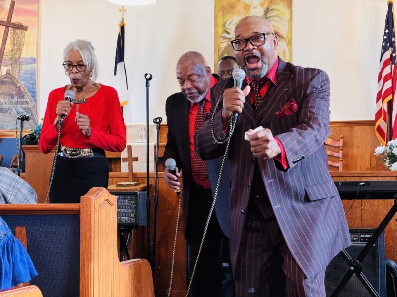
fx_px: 883
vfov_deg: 19.1
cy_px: 148
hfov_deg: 25.3
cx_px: 198
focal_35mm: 77
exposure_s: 1/60
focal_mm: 9
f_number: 2.8
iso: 400
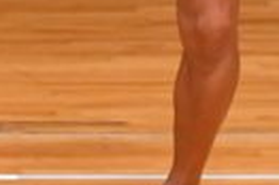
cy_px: -187
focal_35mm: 1859
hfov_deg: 1.1
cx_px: 169
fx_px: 14389
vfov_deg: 0.7
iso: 3200
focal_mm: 210
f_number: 5.6
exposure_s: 1/400
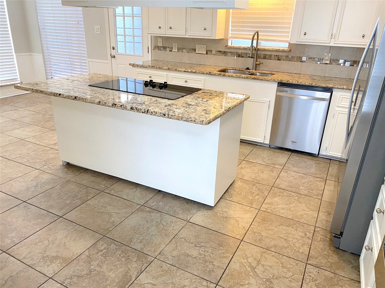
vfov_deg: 53.1
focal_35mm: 26
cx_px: 192
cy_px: 144
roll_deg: -1.5
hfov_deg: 67.3
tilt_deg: -24.5
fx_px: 289
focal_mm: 4.25
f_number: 1.8
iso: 125
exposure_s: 1/60
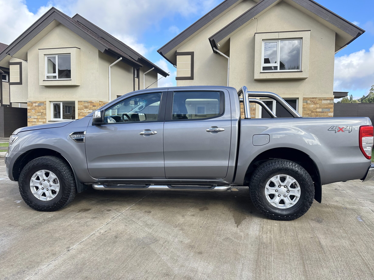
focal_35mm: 25
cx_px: 190
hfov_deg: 69.4
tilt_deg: -2.7
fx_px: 270
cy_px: 136
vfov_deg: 54.9
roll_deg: -0.9
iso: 80
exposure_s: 1/943
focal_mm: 6.86
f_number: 1.78
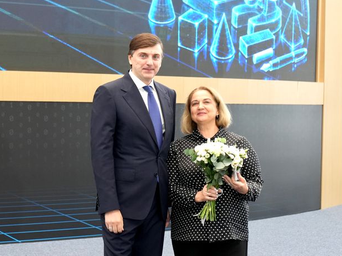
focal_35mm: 115
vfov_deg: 12.9
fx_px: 1136
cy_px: 128
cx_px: 157
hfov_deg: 17.1
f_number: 5
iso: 3200
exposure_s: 1/160
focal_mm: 70
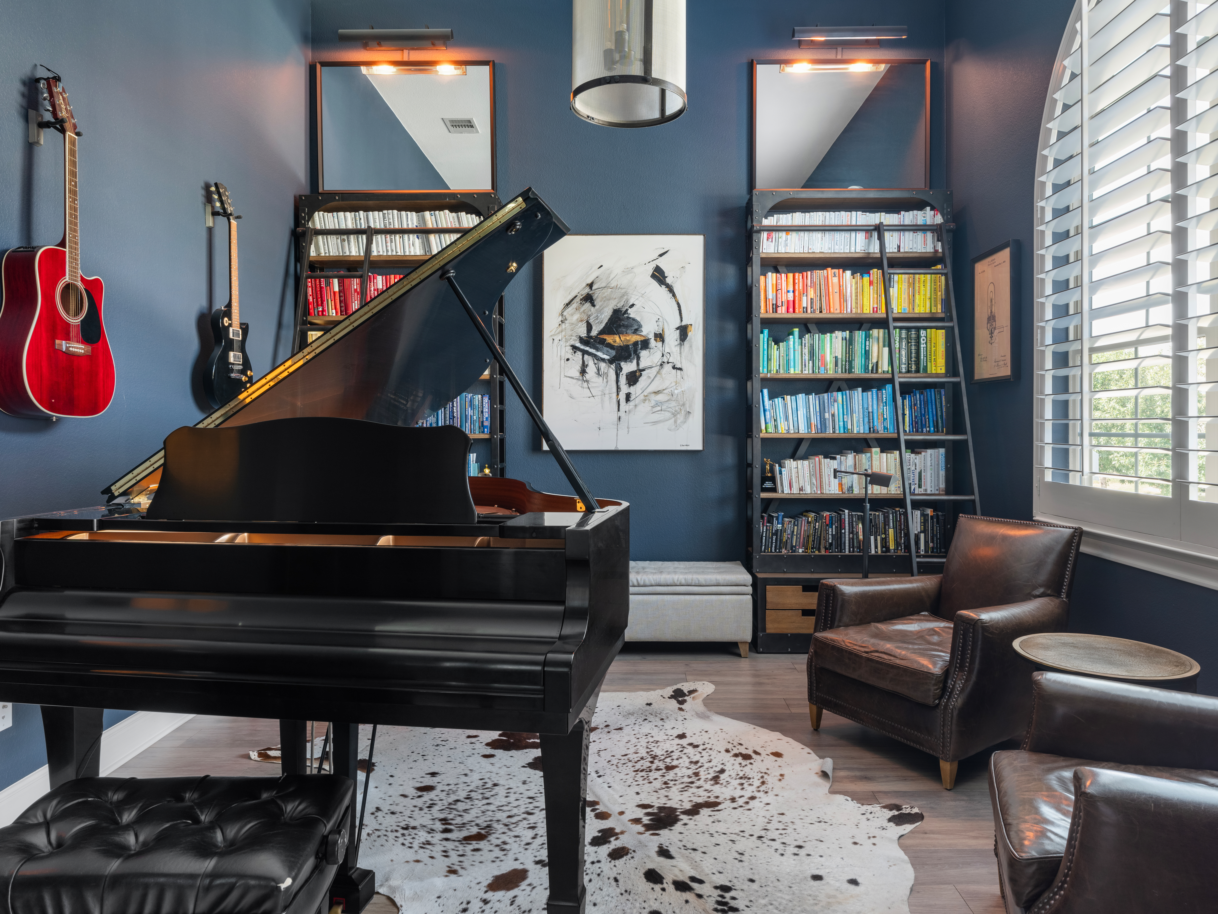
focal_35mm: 23
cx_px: 609
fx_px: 809
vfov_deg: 58.9
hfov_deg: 73.9
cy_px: 457
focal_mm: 28.6
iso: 400
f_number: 13
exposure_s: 2.5
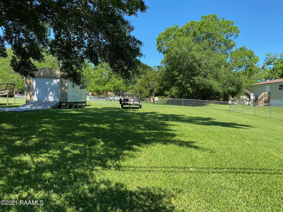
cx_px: 142
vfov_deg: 53.1
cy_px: 106
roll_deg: -1.6
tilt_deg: -0.7
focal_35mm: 26
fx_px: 213
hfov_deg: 67.3
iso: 32
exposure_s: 1/1043
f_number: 1.8
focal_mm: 4.25
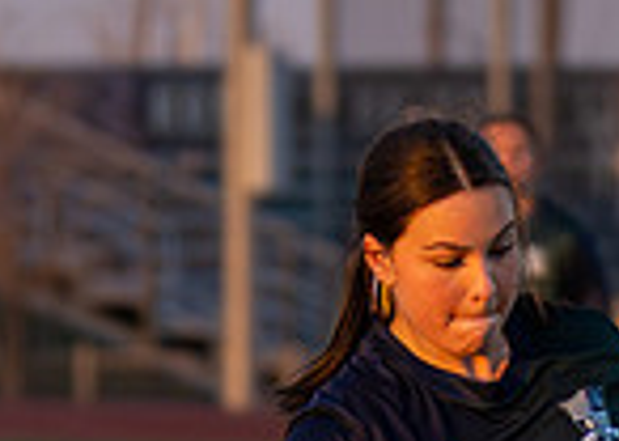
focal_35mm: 951
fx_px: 16703
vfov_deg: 1.5
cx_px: 627
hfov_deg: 2.1
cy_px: 806
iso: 400
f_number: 2.8
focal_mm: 102
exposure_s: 1/1600
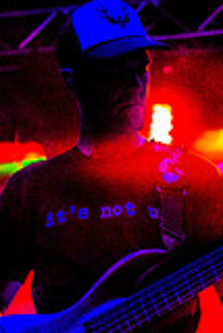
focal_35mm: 219
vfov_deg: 9.3
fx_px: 2030
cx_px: 171
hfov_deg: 6.3
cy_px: 354
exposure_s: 1/800
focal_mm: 78
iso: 8000
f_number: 4.5
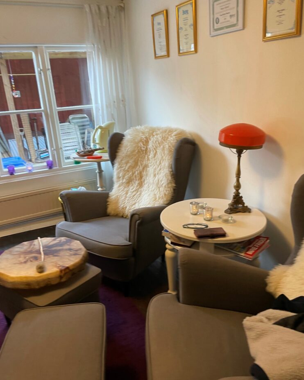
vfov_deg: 62.2
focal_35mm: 28
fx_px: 315
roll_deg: +2.2
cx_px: 151
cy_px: 196
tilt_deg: -18.3
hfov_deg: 51.5
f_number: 1.6
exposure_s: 1/50
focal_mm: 4.2
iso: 100
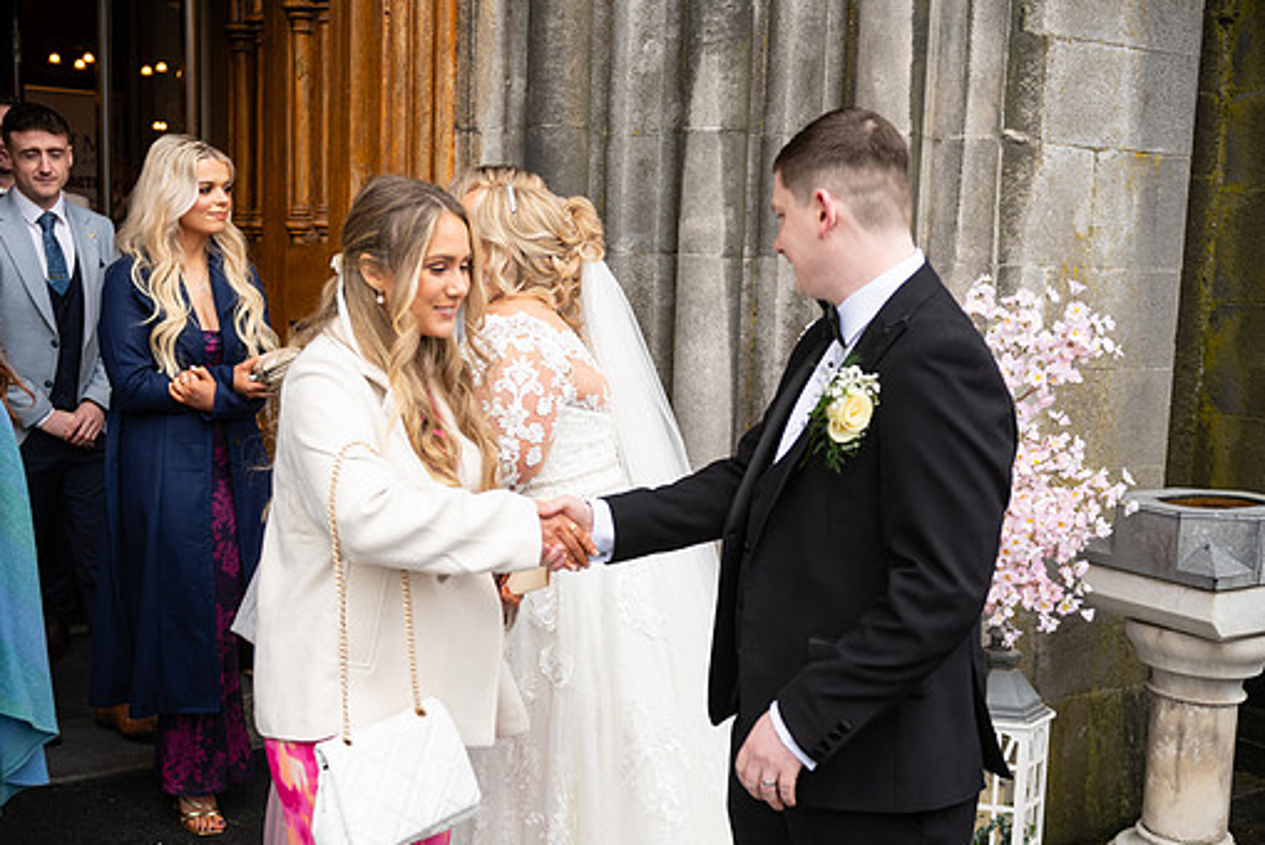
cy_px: 459
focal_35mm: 41
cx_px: 624
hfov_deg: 47.4
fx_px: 1441
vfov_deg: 32.7
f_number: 3.5
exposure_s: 1/160
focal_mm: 36
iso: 125
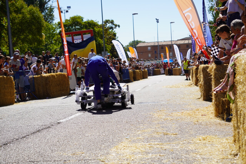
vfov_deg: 15.7
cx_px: 123
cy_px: 82
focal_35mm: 87
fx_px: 594
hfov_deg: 23.4
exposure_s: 1/800
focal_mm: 58
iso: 100
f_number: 5.6
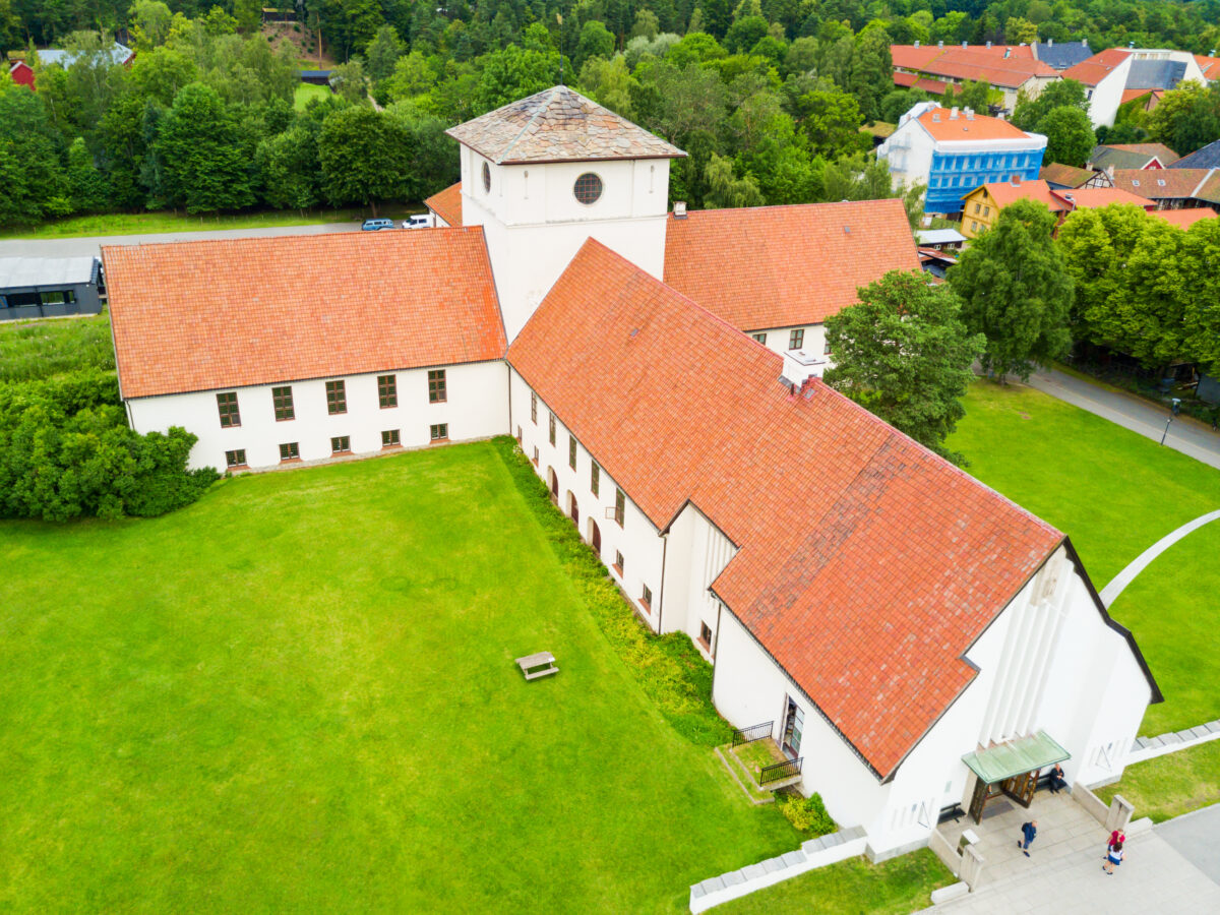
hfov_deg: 67.3
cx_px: 610
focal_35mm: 26
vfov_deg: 53.1
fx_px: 916
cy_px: 458
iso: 100
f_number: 2.2
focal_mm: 4.7
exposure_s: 1/460
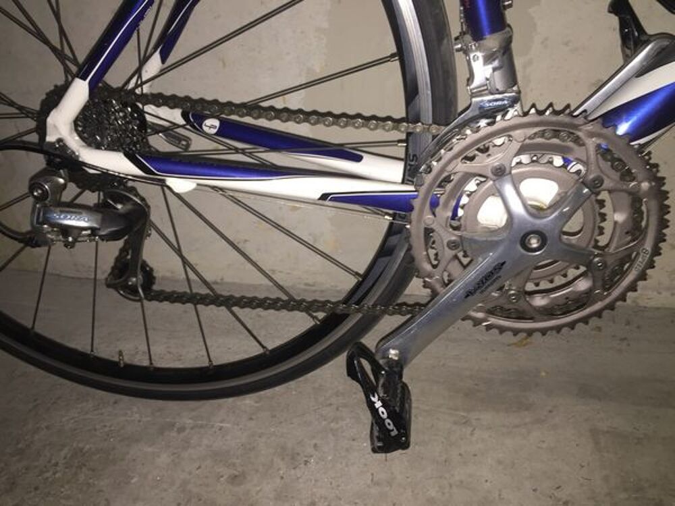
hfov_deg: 61.7
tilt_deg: -30.5
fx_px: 565
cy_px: 253
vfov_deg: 48.2
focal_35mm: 29
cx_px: 338
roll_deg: +0.5
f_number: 2.2
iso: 50
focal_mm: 4.15
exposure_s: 1/17
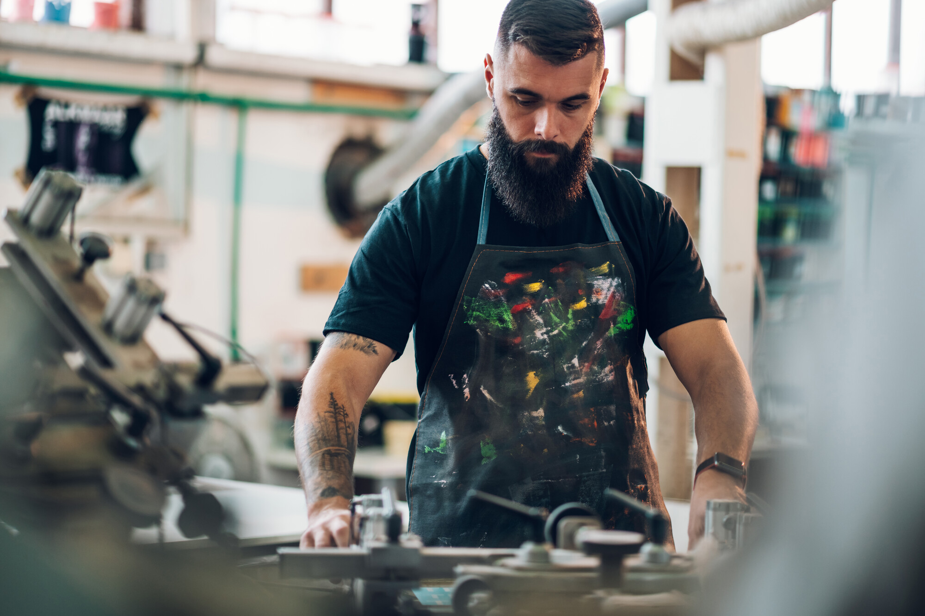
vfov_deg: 16.1
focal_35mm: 85
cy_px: 308
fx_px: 2183
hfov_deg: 23.9
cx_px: 462
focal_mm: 85
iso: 250
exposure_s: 1/200
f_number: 1.8
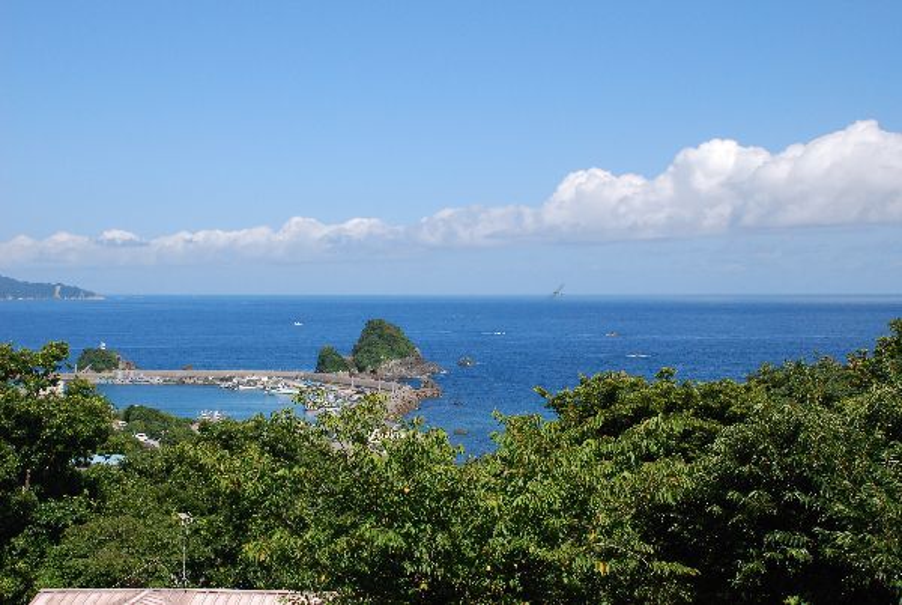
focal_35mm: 52
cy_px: 302
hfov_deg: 37.8
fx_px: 1317
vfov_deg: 25.8
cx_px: 451
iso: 400
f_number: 11
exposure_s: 1/500
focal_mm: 35
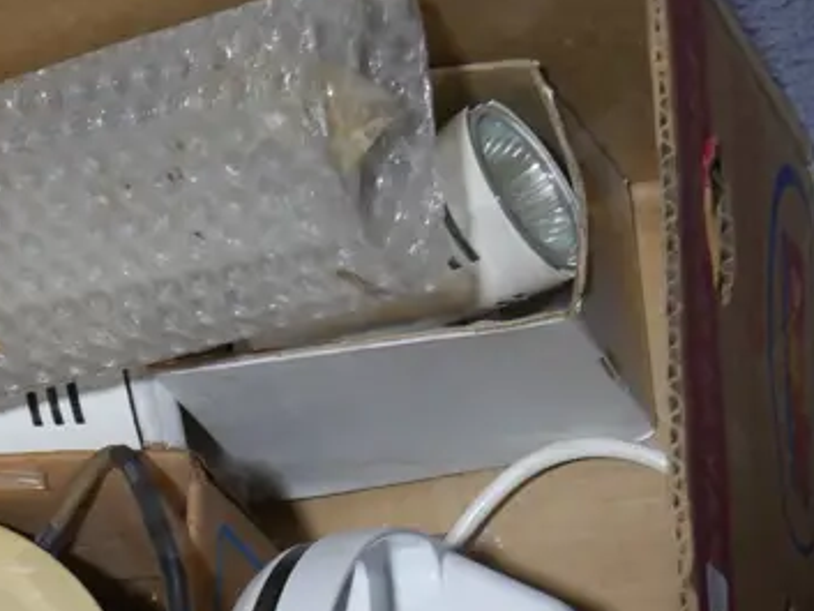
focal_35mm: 197
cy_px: 847
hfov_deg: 9.8
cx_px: -291
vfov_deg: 7.4
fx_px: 4634
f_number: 5.4
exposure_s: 1/80
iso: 500
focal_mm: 34
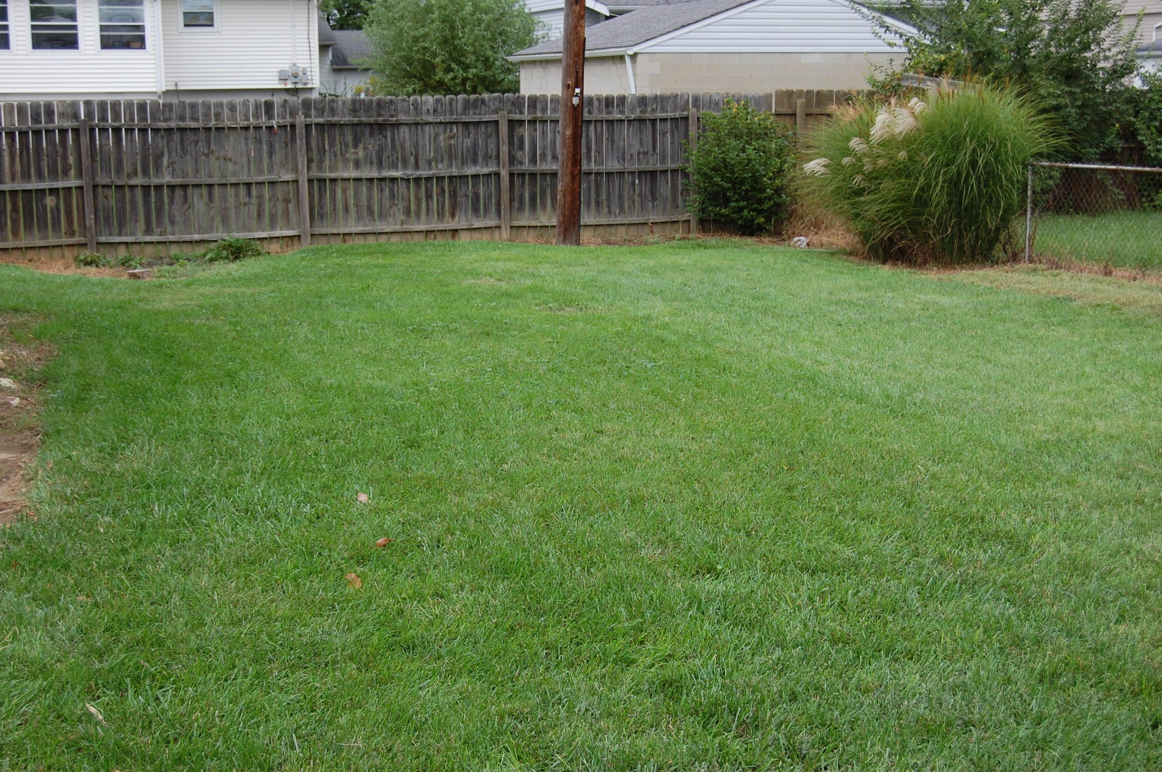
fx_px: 1645
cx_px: 581
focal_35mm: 51
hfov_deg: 38.9
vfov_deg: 26.4
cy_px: 386
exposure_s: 1/160
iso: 200
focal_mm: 34
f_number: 6.3
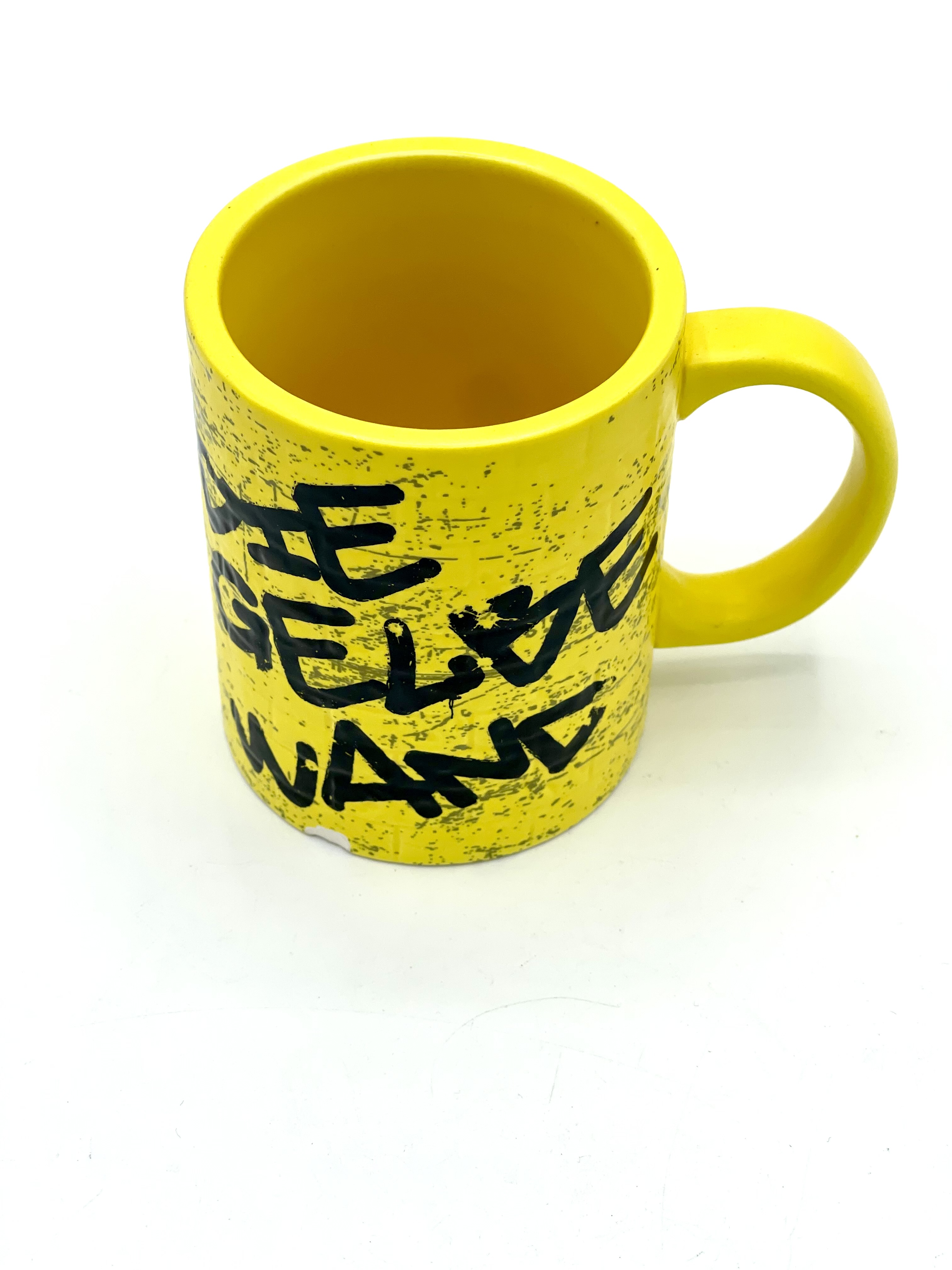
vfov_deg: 30.3
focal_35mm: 64
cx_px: 476
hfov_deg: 22.9
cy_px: 635
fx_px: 2347
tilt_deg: -46.5
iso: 32
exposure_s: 1/861
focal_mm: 7.5
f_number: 2.2
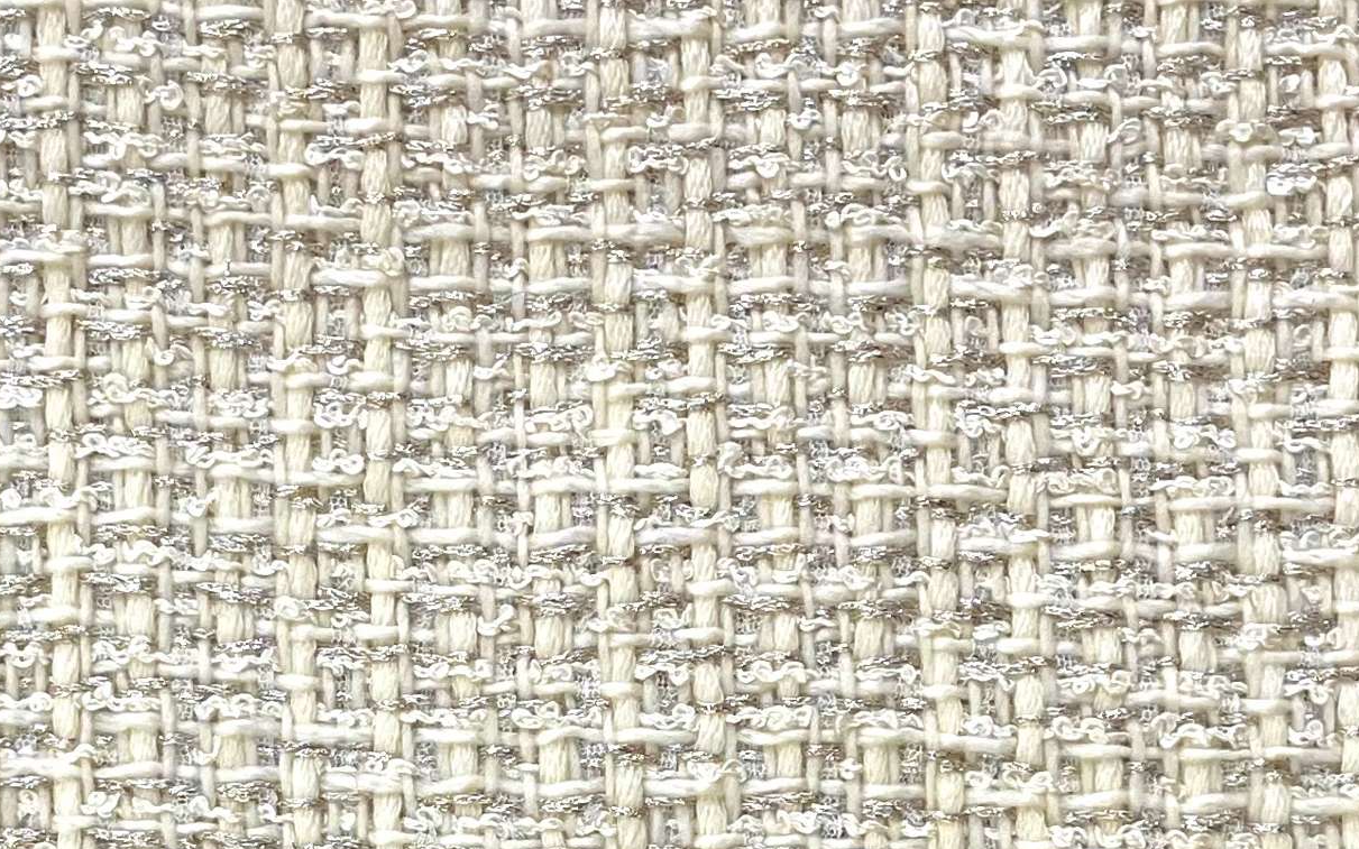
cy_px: 753
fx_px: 1556
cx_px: 636
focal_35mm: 42
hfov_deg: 47.2
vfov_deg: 29.4
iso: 50
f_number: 1.6
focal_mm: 5.1
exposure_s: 1/120
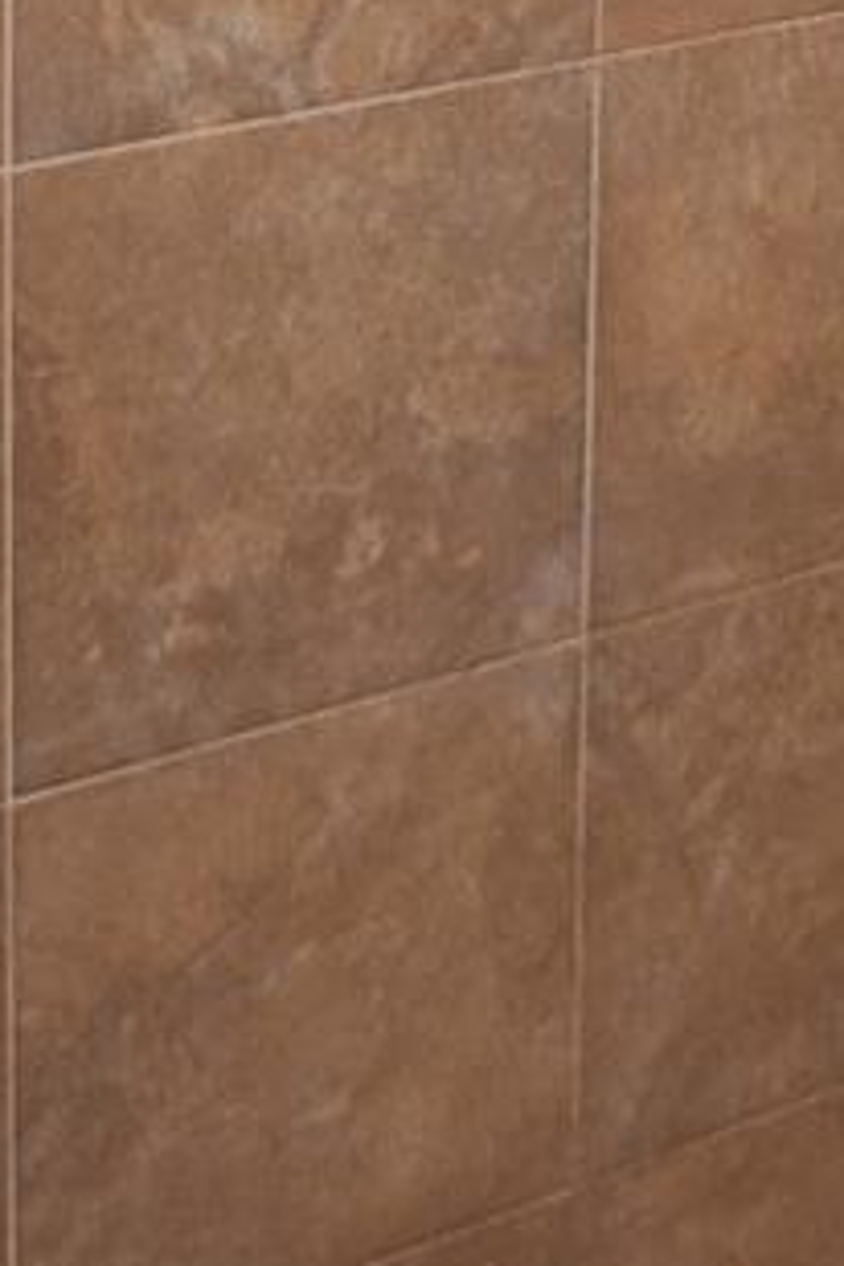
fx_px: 3270
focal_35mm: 93
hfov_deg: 14.6
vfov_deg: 19.3
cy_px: -606
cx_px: 692
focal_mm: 5.54
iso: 200
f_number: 1.8
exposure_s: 1/30
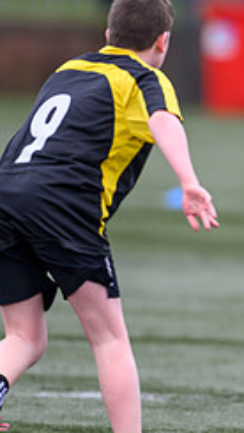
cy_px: 188
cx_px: 467
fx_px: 11421
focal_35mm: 994
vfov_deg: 2.2
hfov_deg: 1.2
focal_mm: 400
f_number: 3.5
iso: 500
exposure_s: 1/1600
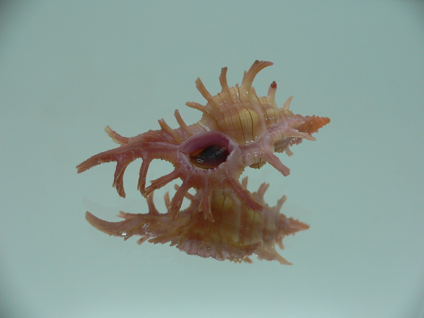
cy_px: 159
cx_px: 212
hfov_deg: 52.6
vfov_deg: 40.7
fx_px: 429
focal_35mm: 35
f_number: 2.8
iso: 80
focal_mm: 4.6
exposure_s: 1/60
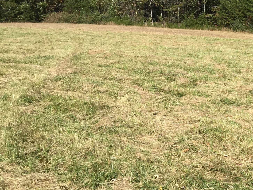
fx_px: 468
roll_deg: +1.8
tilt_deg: -7.5
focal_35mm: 64
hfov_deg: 28.8
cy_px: 53
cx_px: 239
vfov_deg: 22.8
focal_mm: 3.3
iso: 25
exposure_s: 1/1181
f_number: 2.4
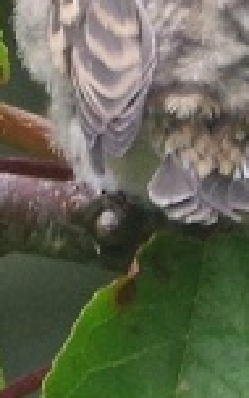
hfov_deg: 0.3
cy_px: 65
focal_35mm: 4031
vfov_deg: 0.5
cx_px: 419
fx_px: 43767
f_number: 6.3
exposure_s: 1/500
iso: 1000
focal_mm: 400
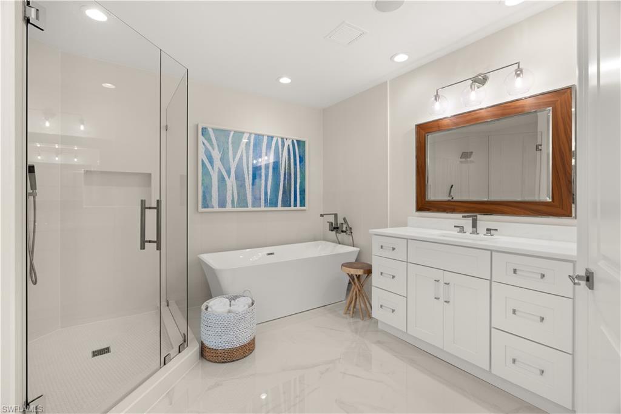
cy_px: 207
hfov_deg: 96.8
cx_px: 310
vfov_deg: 73.7
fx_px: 276
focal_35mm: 16
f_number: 8
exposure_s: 1/5
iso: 400
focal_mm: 16
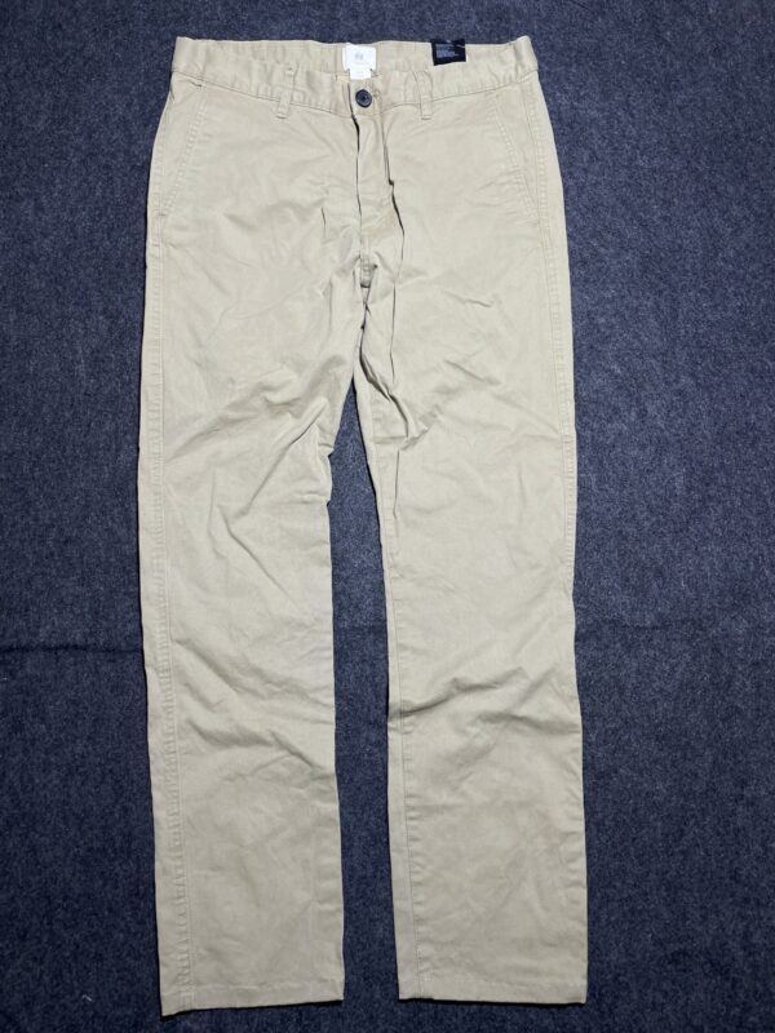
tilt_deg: -57.9
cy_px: 516
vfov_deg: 67.3
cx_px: 388
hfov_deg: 53.1
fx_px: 776
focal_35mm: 26
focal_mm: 4.2
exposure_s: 1/100
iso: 64
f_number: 1.6
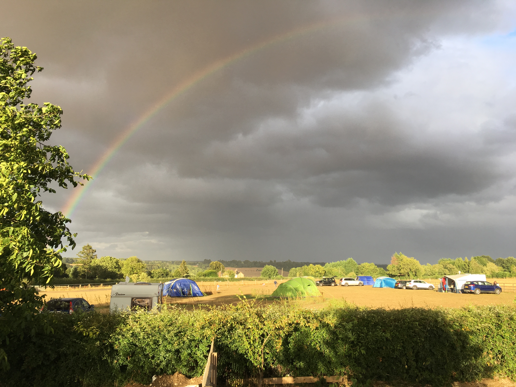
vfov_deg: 48.2
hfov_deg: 61.7
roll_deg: -0.2
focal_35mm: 29
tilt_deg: +9.5
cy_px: 194
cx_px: 258
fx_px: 432
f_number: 2.2
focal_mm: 4.15
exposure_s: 1/370
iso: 25
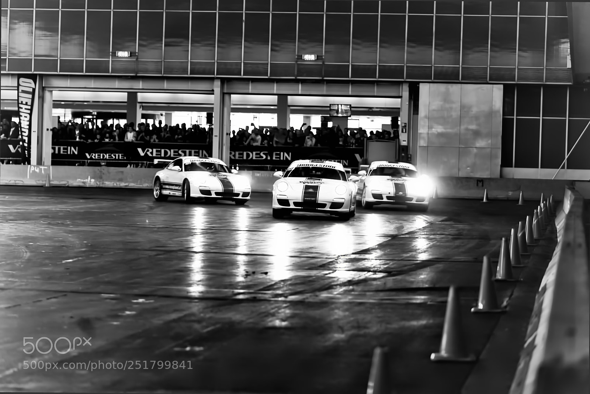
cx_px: 295
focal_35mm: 104
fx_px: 1705
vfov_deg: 13.2
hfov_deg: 19.6
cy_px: 197
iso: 640
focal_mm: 104
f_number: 2.8
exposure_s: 1/60
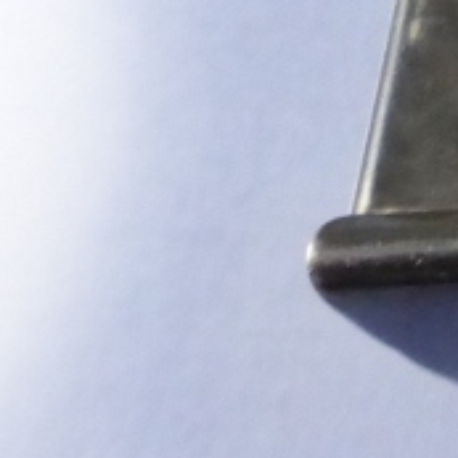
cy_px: -119
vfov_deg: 13.2
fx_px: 1916
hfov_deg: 10.4
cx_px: 1303
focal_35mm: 128
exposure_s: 1/125
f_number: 2.8
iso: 500
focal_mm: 4.5
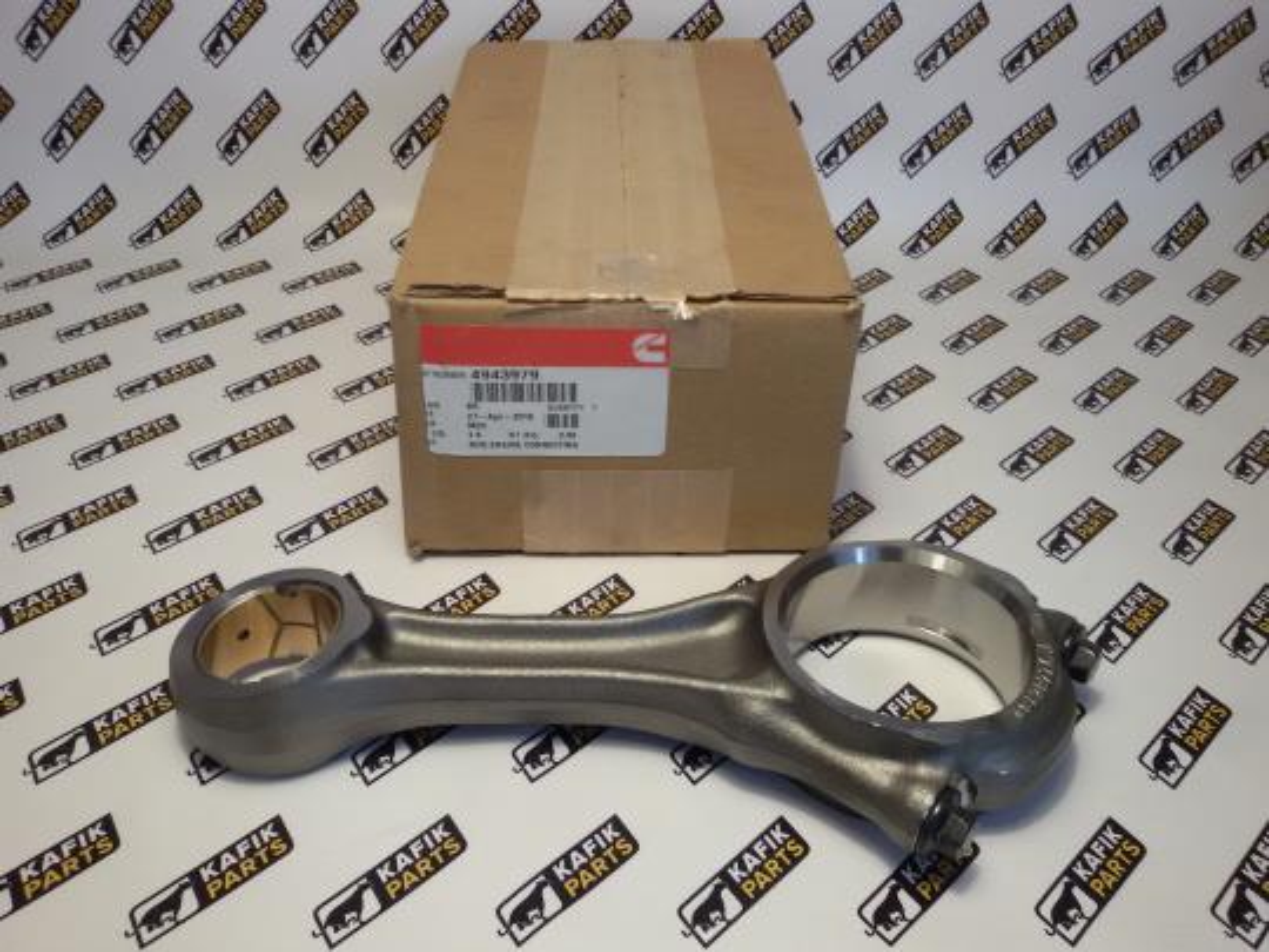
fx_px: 1136
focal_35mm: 31
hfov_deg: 58.4
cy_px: 476
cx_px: 634
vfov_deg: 45.4
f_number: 2.4
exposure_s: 1/33
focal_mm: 2.93
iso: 40
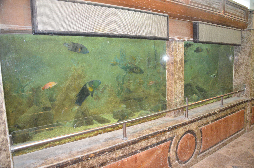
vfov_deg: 47.7
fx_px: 190
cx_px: 127
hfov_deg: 67.5
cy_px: 84
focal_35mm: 27
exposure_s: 1/60
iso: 2500
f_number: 3.5
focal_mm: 18
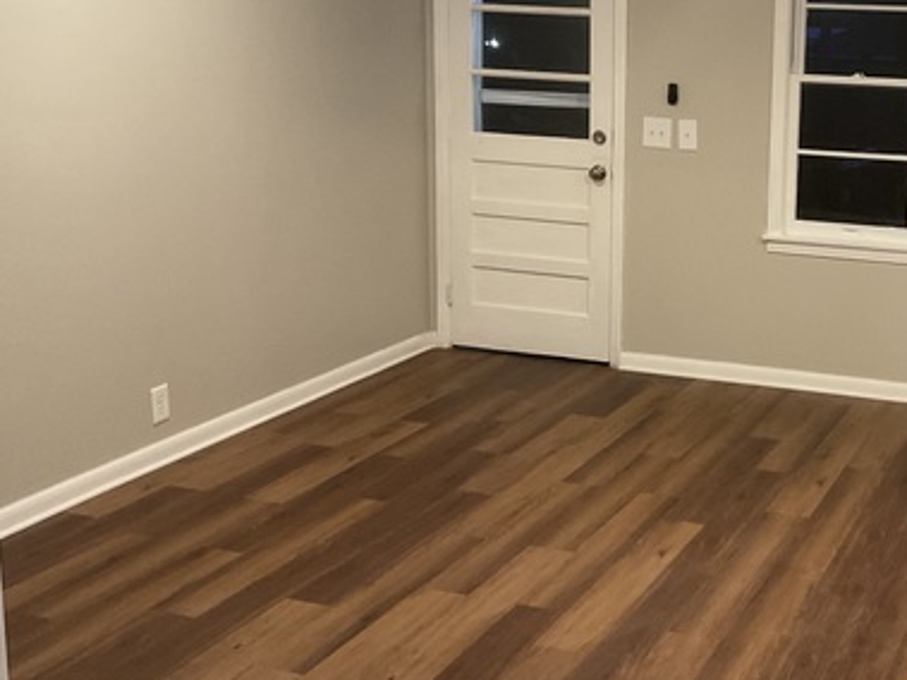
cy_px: 239
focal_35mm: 51
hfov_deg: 35.9
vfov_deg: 28.4
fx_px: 1336
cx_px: 760
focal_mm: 3
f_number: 1.8
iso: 250
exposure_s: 1/40
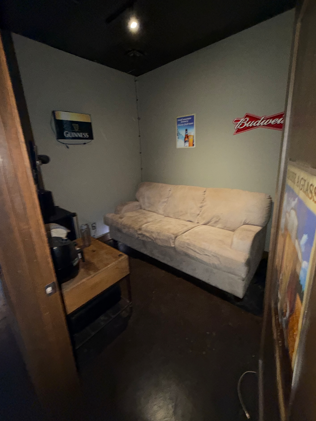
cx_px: 164
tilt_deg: -14.7
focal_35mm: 15
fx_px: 183
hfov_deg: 81.7
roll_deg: +1.0
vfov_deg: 98.1
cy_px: 198
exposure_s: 1/30
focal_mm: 2.22
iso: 200
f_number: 2.2
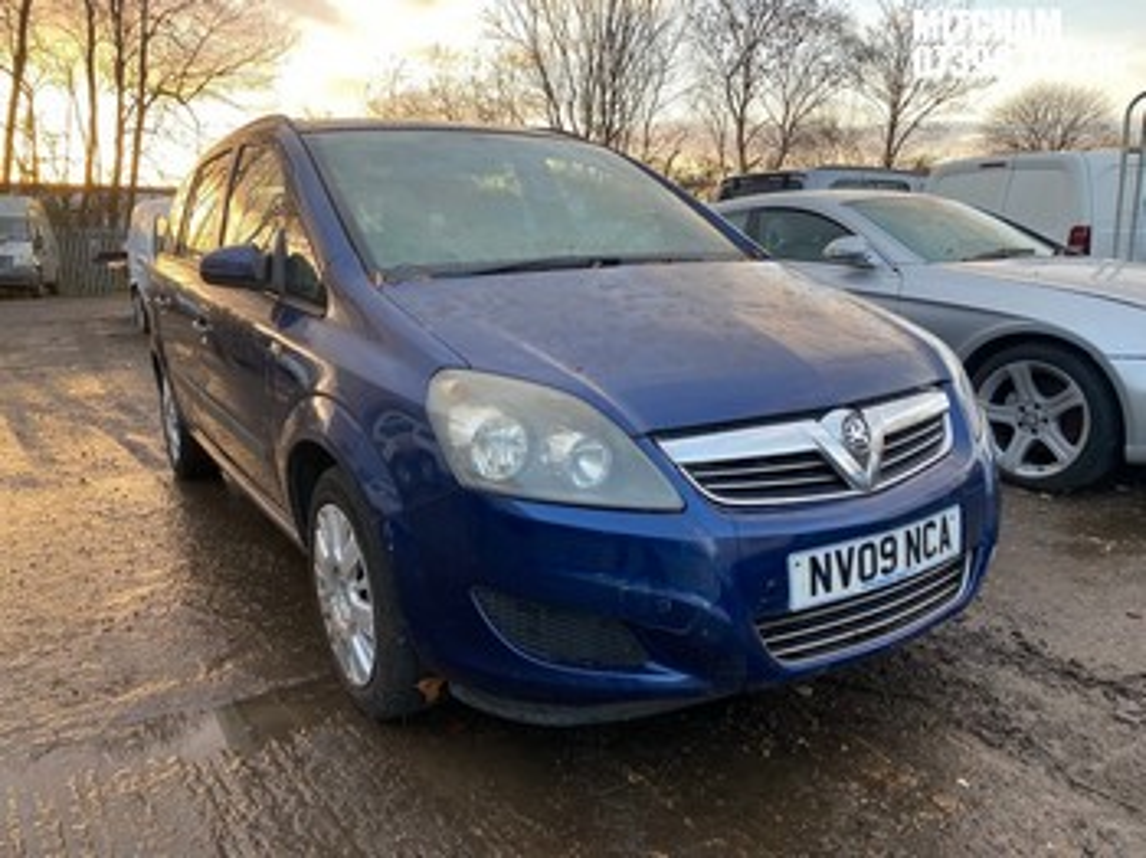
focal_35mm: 26
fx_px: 860
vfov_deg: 53.0
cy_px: 429
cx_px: 573
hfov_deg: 67.3
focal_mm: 4.25
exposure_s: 1/122
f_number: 1.8
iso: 64
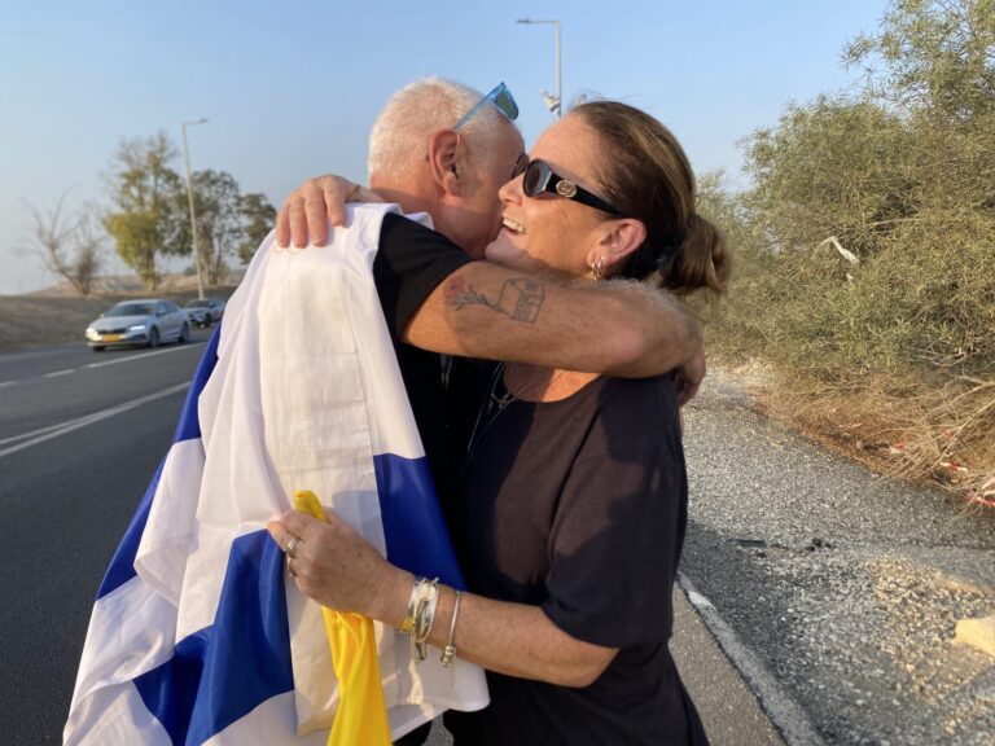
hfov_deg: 67.3
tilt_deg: -6.9
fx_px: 747
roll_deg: +2.7
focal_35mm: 26
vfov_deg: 53.1
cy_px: 373
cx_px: 498
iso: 32
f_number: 1.8
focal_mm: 4.25
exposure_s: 1/1103
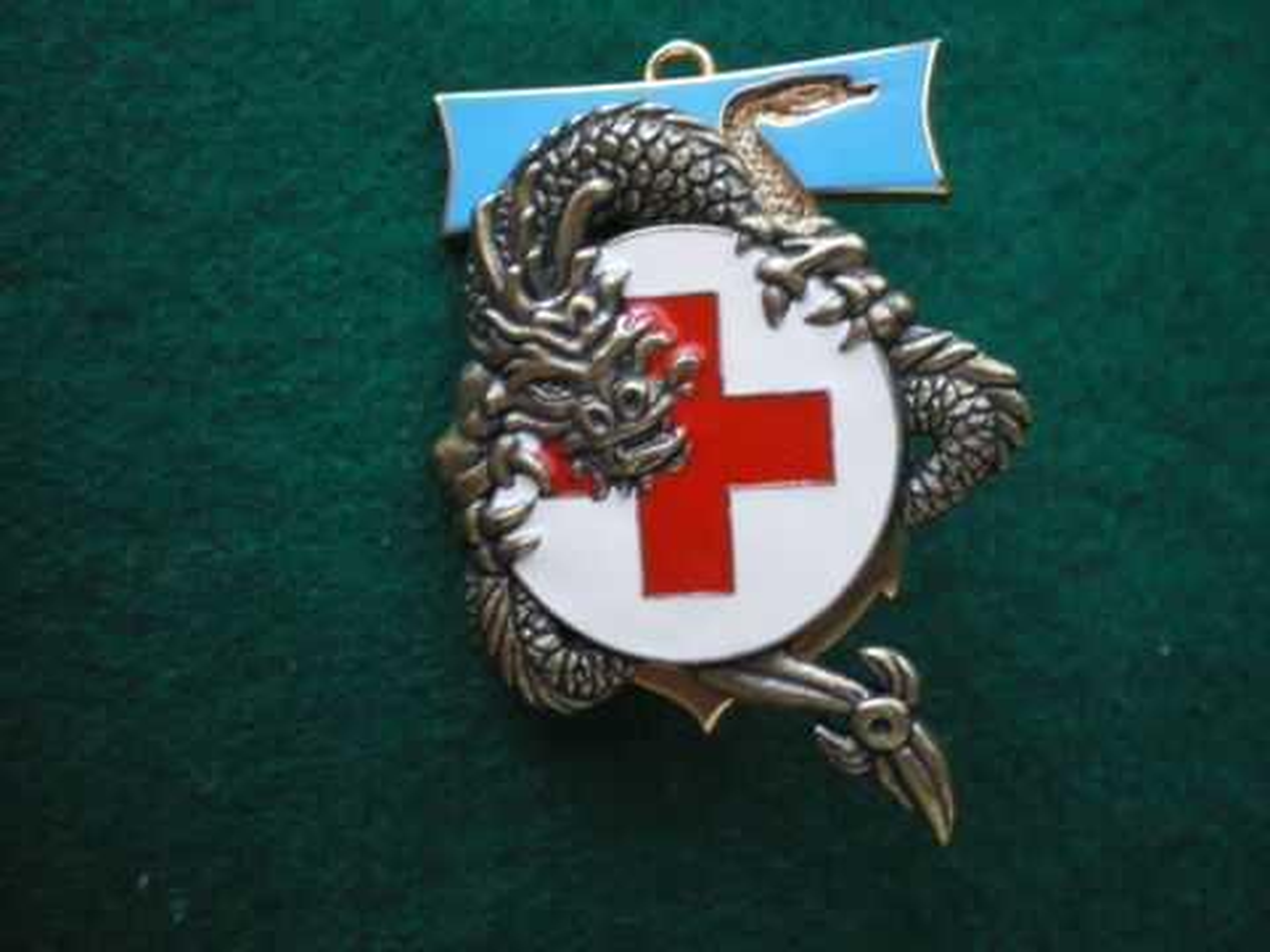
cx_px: 635
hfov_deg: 49.0
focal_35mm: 38
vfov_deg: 37.7
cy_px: 476
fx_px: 1394
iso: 400
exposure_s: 1/30
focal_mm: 6.3
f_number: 3.1
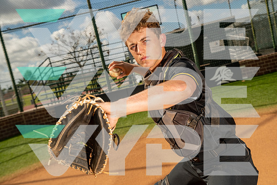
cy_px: 92
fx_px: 346
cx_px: 138
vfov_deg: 29.9
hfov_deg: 43.6
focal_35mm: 45
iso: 100
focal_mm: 45
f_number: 5.6
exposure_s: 1/250
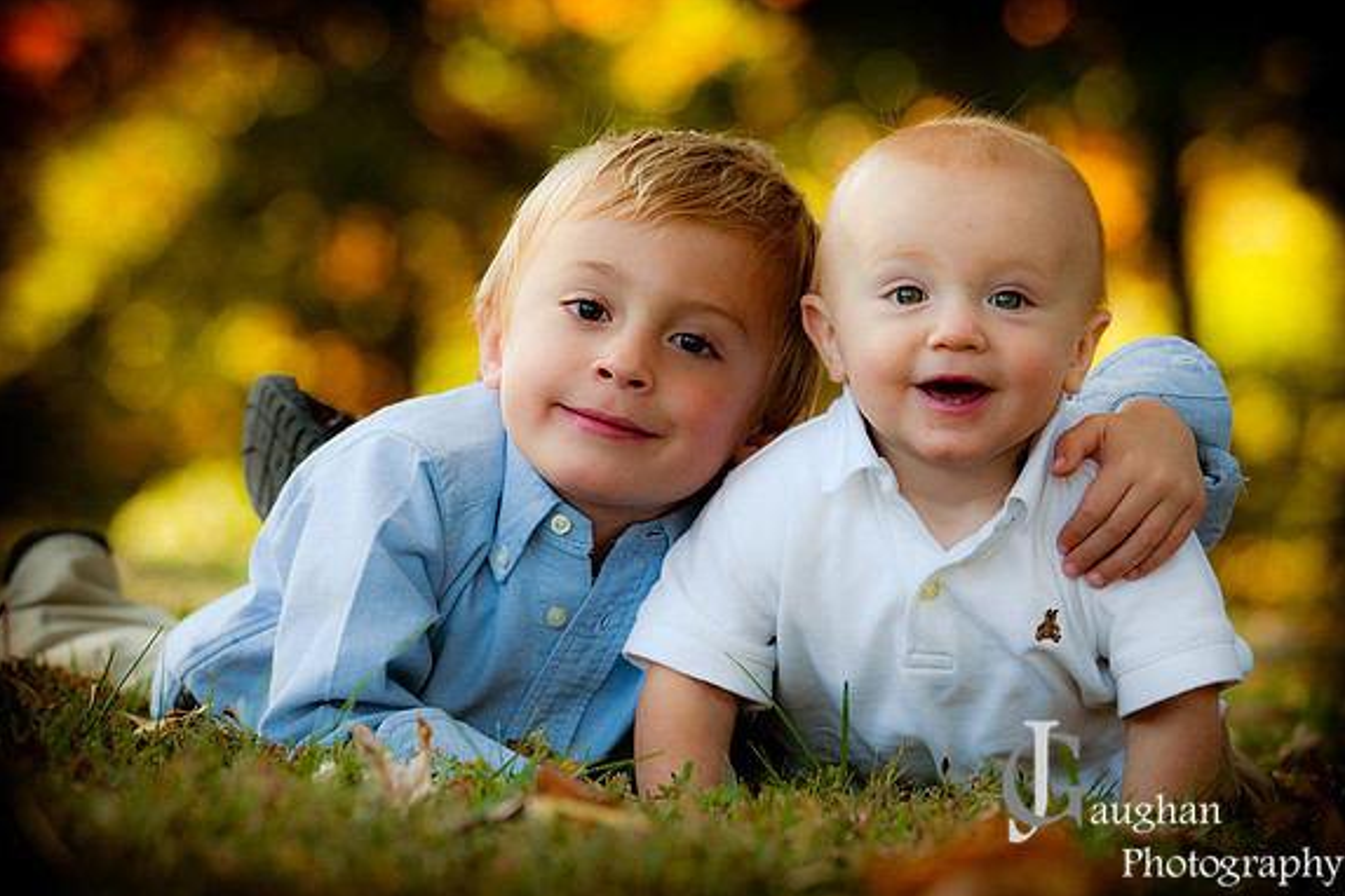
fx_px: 11320
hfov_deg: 6.8
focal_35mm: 303
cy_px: 447
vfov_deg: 4.5
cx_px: 676
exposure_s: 1/250
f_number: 4.5
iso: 640
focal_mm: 200
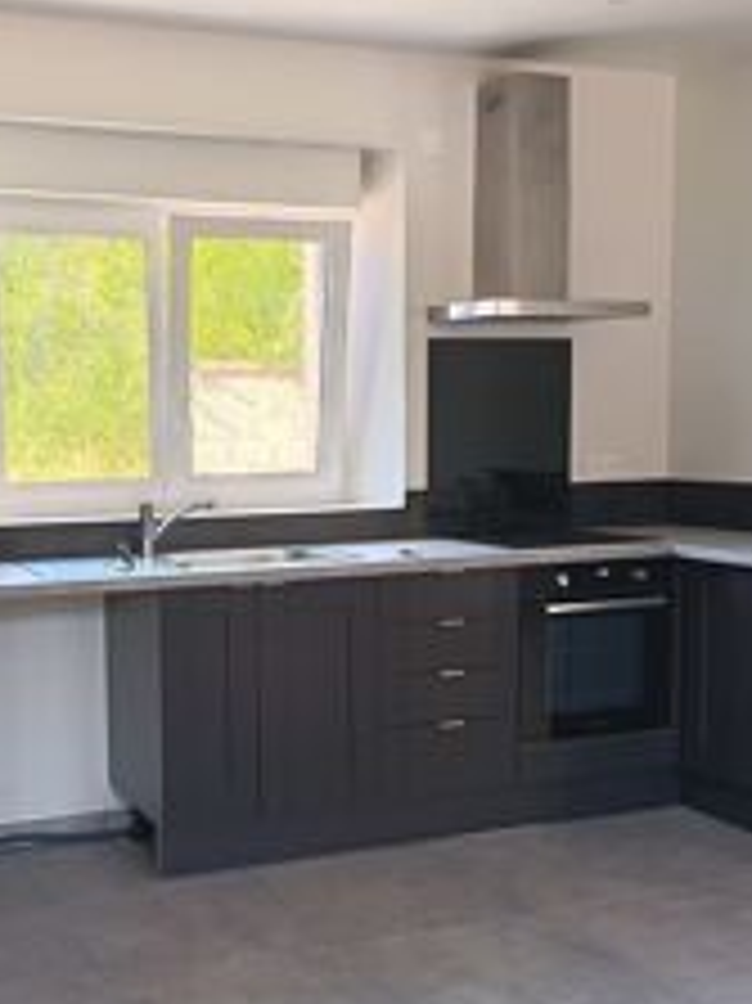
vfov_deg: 41.2
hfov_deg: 31.2
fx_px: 1334
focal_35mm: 46
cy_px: 570
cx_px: 248
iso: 518
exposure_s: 1/50
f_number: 1.75
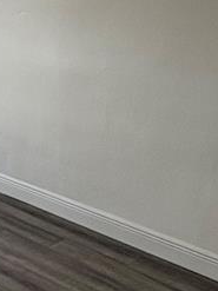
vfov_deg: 28.5
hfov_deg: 17.3
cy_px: 113
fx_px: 571
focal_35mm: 68
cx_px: -184
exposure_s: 1/134
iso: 125
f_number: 2.2
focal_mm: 2.22
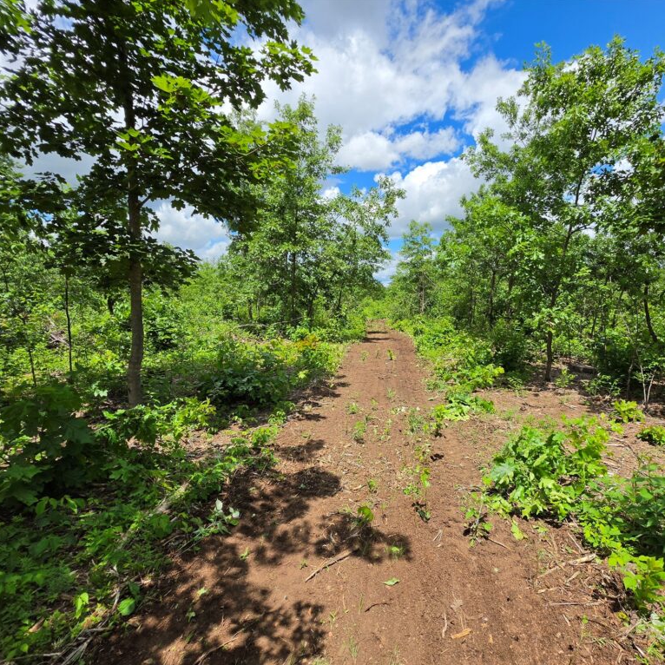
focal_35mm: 16
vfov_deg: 87.4
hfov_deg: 87.2
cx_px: 362
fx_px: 348
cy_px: 346
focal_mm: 2.2
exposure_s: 1/2082
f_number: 1.9
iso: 32
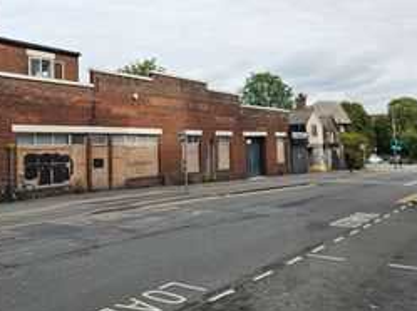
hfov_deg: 49.2
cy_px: 115
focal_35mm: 37
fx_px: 445
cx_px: 136
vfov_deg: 38.3
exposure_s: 1/1606
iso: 25
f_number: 1.8
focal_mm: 5.4
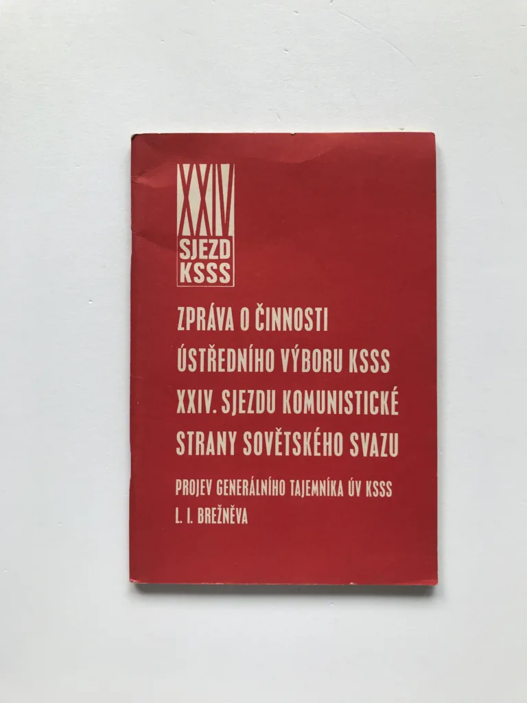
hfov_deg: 49.7
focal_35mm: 28
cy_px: 352
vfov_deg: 63.4
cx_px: 264
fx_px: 568
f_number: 1.8
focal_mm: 3.99
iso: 20
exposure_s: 1/201
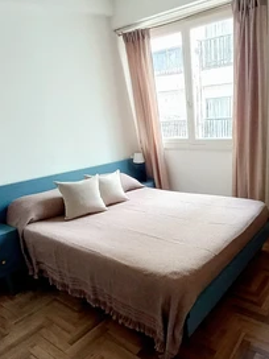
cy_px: 202
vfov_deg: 78.6
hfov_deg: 58.5
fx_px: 218
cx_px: 216
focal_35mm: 21
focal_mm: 1.42
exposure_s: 1/50
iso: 125
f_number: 2.2
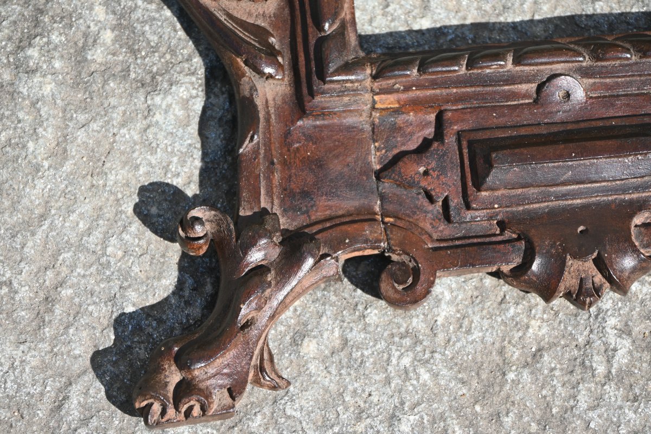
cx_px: 326
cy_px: 217
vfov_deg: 8.3
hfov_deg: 12.5
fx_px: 2984
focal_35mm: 165
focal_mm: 110
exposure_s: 1/250
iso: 100
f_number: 6
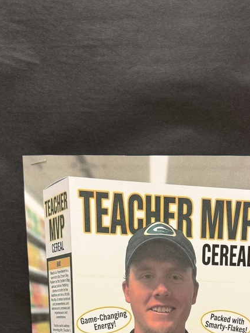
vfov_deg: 40.7
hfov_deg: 33.5
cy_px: 297
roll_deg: +0.3
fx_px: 414
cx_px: 146
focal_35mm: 43
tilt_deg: -12.7
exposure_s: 1/60
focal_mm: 6.76
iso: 160
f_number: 1.78
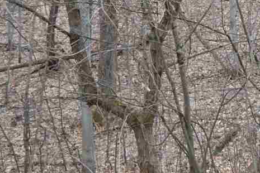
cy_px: -58
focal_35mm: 132
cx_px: 319
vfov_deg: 10.2
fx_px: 953
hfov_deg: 15.0
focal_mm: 32
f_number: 4.8
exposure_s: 1/80
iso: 400
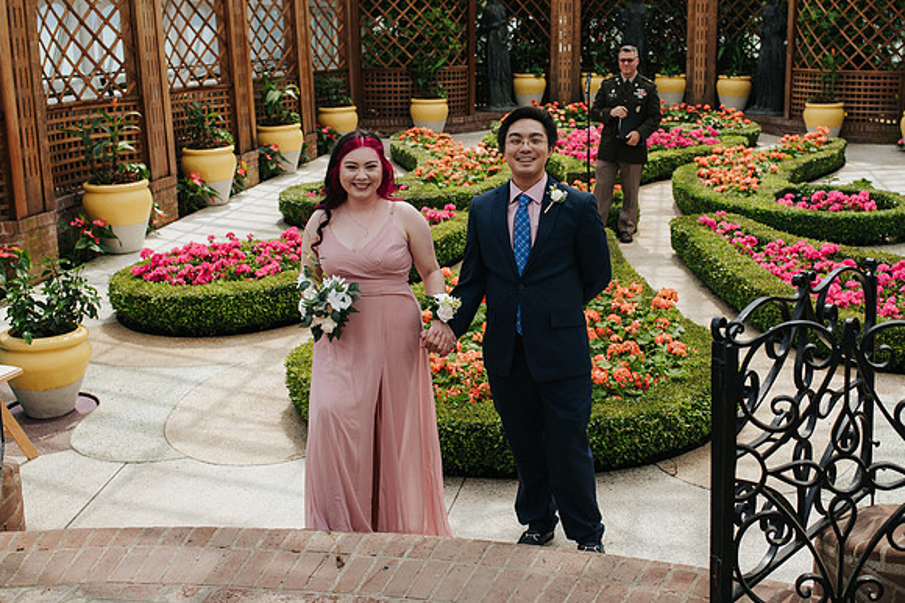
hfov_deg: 44.1
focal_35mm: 44
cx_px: 507
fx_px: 1114
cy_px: 276
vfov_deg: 30.2
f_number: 3.5
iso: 220
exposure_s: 1/1000
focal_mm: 35
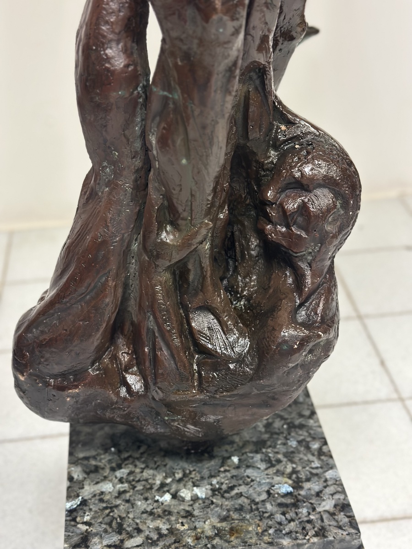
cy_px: 274
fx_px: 762
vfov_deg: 39.7
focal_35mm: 48
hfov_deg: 30.3
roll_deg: +2.8
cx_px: 206
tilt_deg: -34.5
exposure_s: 1/50
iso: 250
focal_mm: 6.86
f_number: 1.78
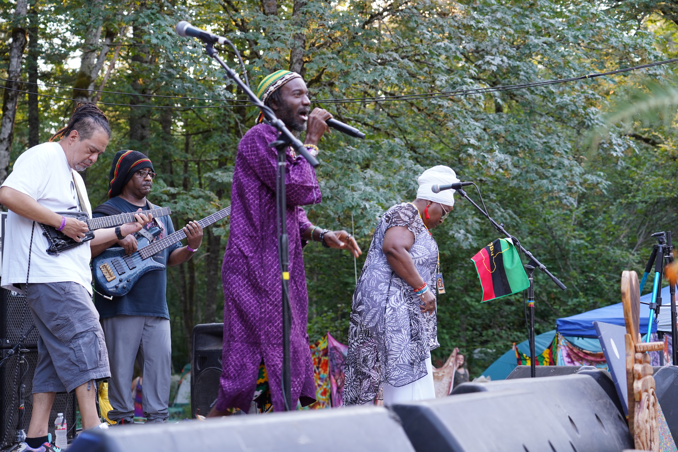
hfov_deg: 33.9
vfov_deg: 23.0
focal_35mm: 59
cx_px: 339
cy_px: 226
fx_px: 1111
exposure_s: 1/160
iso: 500
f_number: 4
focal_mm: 59
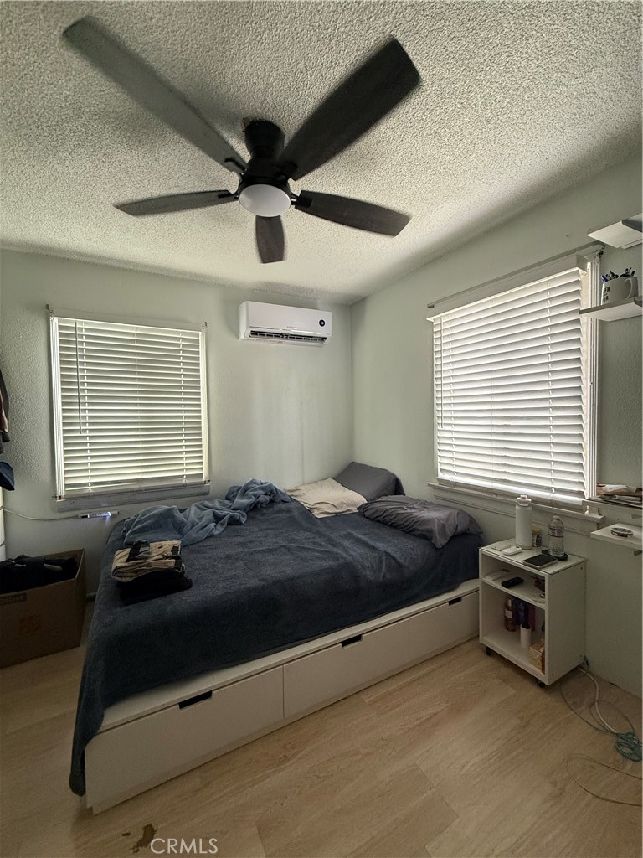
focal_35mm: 14
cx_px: 322
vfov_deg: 102.1
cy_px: 429
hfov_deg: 85.7
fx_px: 347
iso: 400
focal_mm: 2.22
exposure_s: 1/60
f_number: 2.2
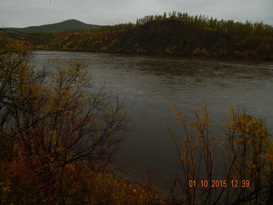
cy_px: 102
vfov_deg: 61.1
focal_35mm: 22
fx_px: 174
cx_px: 136
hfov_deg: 76.4
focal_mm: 4
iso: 200
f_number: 3
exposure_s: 1/1000
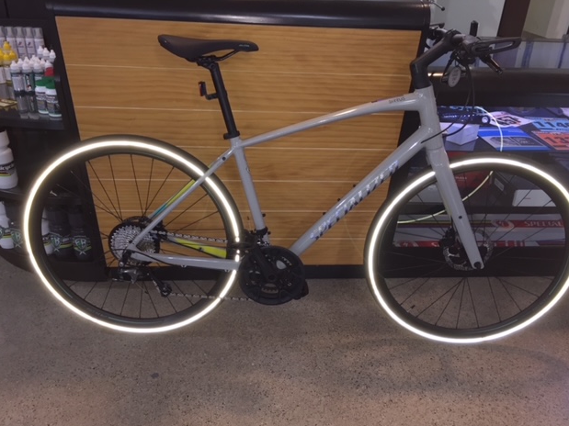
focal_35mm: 30
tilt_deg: -30.7
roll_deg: -1.7
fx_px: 493
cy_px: 219
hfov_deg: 60.0
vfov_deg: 46.8
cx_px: 290
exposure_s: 1/30
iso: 100
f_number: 2.2
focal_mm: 4.15
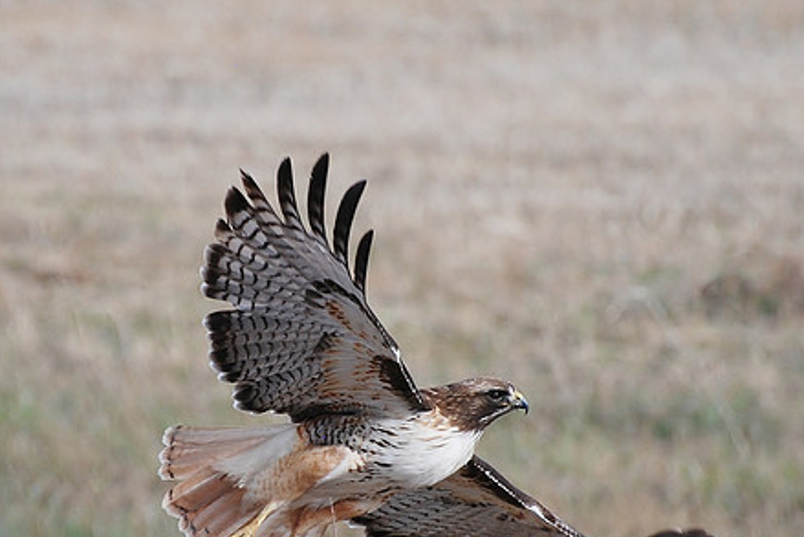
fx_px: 13292
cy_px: 343
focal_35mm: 595
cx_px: 300
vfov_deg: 2.3
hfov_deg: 3.5
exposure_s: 1/1000
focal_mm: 300
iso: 400
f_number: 5.6
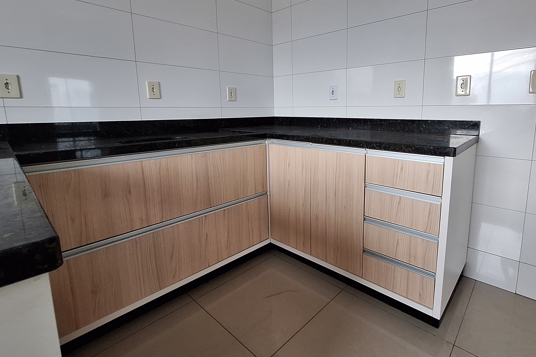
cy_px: 153
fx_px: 253
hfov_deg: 92.2
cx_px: 319
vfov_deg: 70.1
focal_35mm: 17
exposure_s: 1/30
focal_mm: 1.74
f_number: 2.2
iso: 200
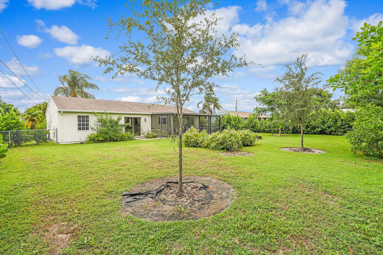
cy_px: 128
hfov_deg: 95.0
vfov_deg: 72.1
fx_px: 176
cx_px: 192
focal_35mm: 16
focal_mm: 16.5
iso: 320
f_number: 11
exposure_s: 1/200
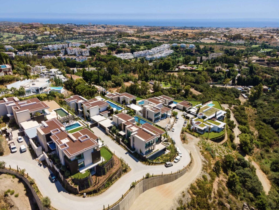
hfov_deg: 71.6
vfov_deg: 56.8
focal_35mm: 24
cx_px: 140
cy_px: 105
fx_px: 193
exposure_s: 1/640
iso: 100
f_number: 2.8
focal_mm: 4.5
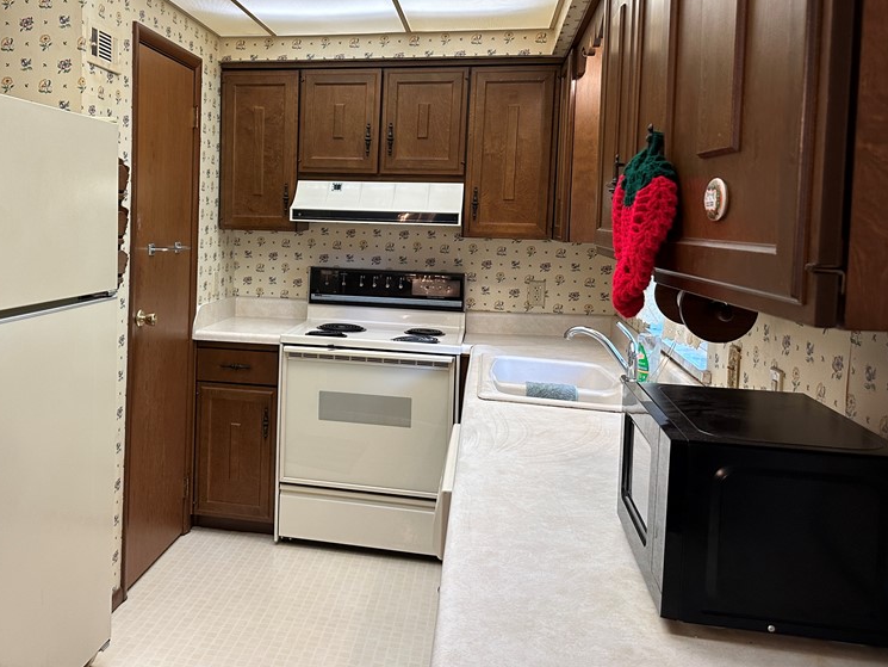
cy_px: 266
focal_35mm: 33
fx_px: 847
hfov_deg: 54.1
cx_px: 288
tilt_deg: -2.9
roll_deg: -2.4
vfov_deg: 42.7
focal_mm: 6.86
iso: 160
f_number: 1.78
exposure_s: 1/120
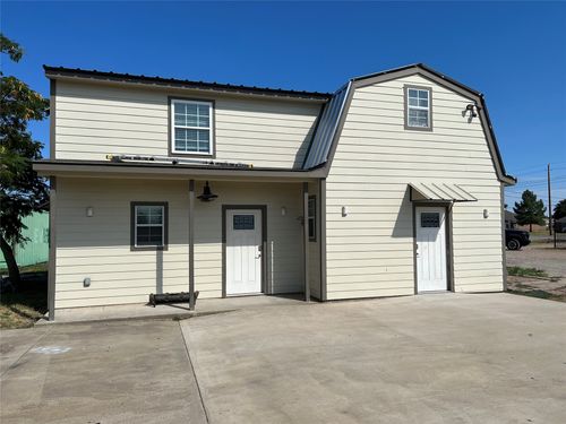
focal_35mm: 26
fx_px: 425
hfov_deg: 67.3
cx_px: 283
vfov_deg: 53.1
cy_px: 212
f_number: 1.5
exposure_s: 1/10309
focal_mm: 5.7
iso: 50
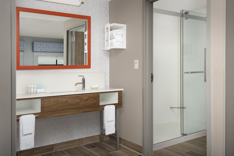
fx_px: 227
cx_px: 117
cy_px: 78
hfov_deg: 54.4
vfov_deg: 37.9
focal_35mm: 35
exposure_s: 1/250
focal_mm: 35
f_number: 11
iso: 800
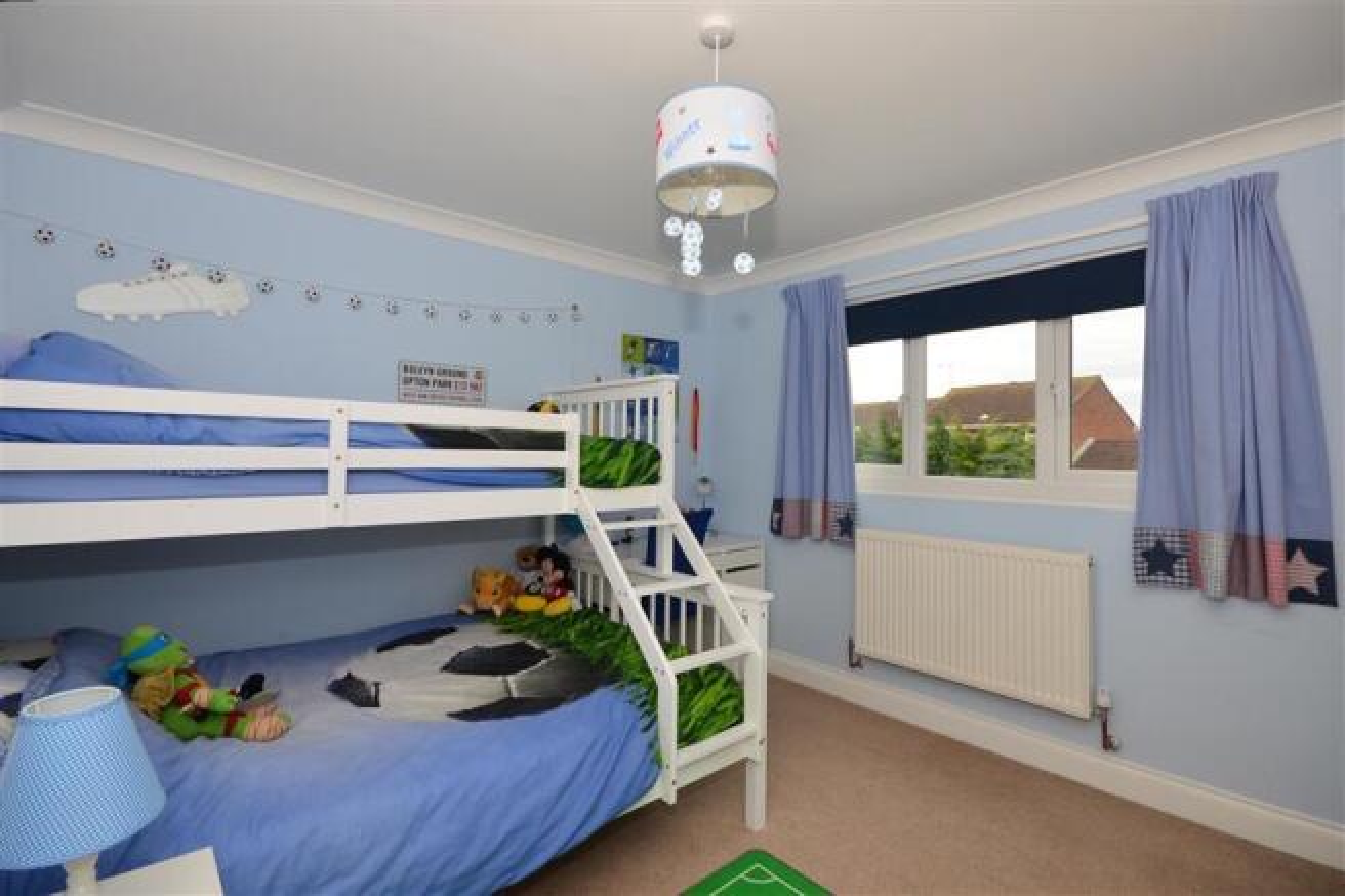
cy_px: 448
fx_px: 560
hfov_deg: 100.4
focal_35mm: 15
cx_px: 672
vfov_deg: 77.3
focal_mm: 10
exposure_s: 1/200
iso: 400
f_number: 9
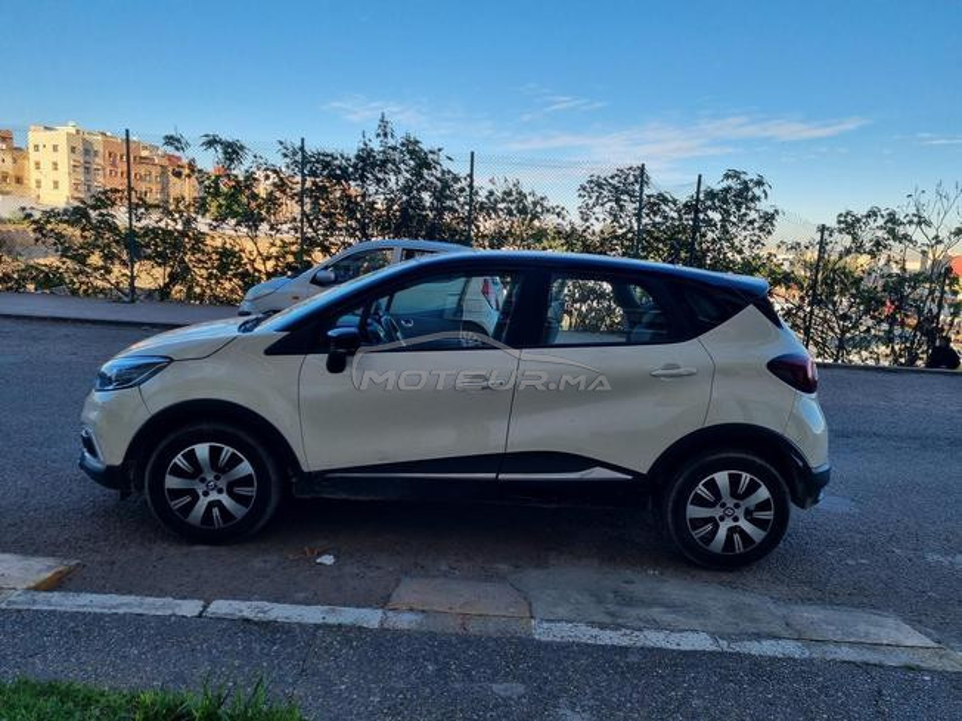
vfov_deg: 53.1
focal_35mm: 26
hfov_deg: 67.3
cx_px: 481
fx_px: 723
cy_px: 360
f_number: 1.8
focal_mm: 5.4
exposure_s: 1/1116
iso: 50
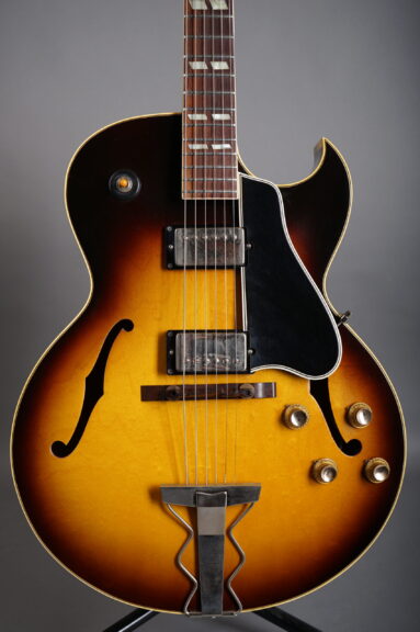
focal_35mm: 50
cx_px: 210
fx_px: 877
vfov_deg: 39.6
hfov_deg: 26.9
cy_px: 316
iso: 160
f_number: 8
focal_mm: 50
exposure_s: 1/160
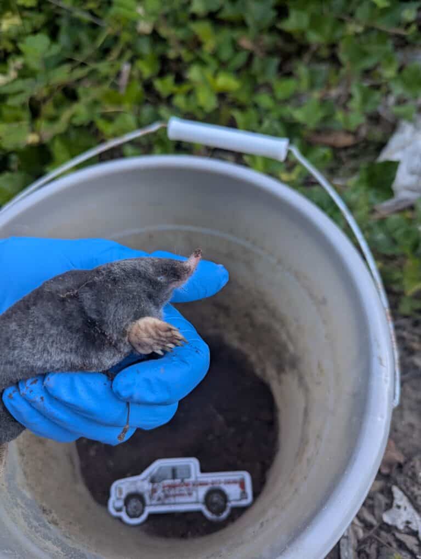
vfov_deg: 71.5
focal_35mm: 24
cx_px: 210
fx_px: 388
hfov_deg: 56.9
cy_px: 280
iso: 130
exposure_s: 1/279
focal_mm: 6.81
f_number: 1.85
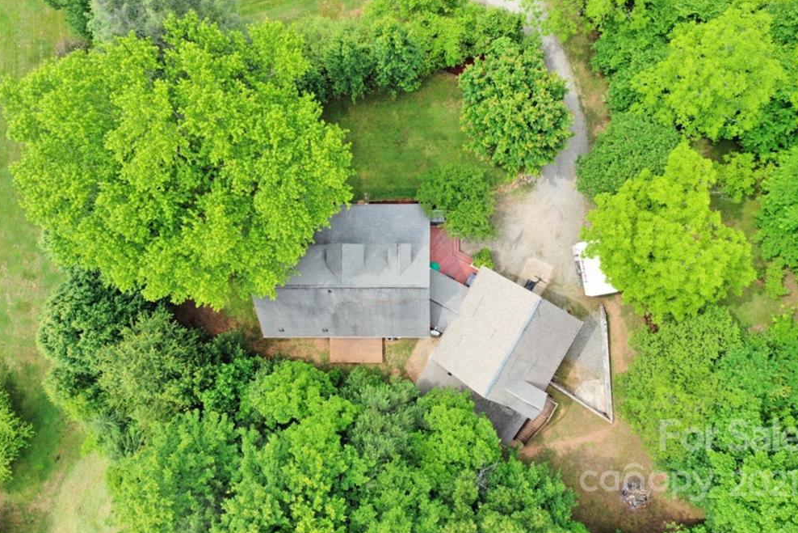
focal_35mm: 29
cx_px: 408
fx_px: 643
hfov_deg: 63.6
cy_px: 260
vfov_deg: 45.0
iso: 100
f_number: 4.5
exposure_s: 1/200
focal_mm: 10.26
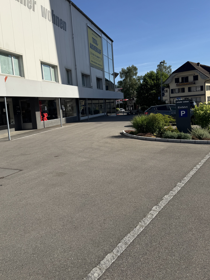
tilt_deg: -4.7
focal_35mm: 27
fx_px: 218
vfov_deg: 65.2
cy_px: 125
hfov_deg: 51.4
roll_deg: +4.4
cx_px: 105
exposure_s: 1/4950
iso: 80
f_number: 1.78
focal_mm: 6.76
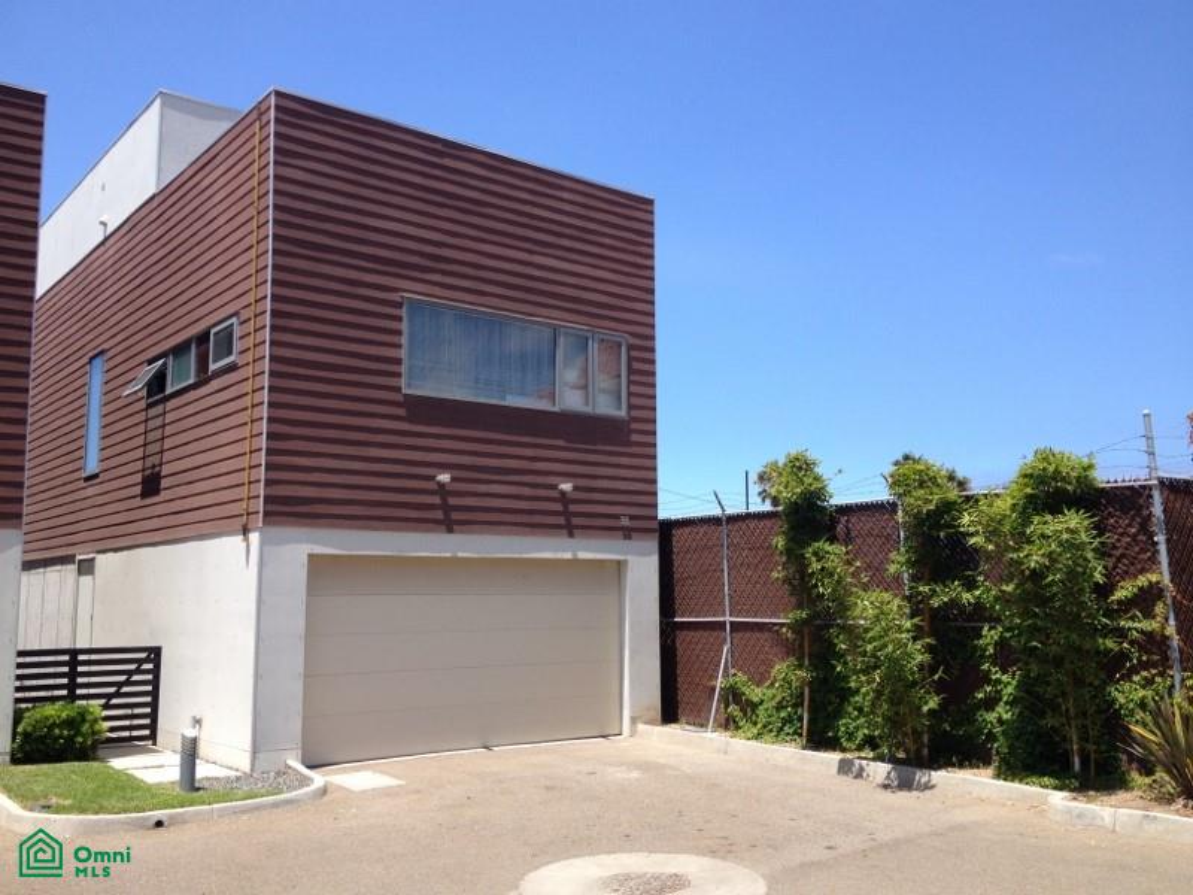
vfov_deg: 40.7
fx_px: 1206
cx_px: 596
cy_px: 448
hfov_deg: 52.6
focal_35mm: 35
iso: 50
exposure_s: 1/1175
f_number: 2.4
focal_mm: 4.28
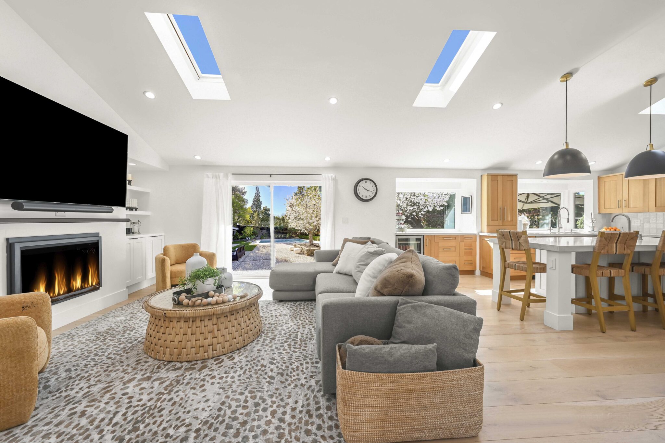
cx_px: 332
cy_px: 222
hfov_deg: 104.3
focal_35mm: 14
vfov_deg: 81.1
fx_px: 258
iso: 320
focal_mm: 14
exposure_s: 1/15
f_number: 9
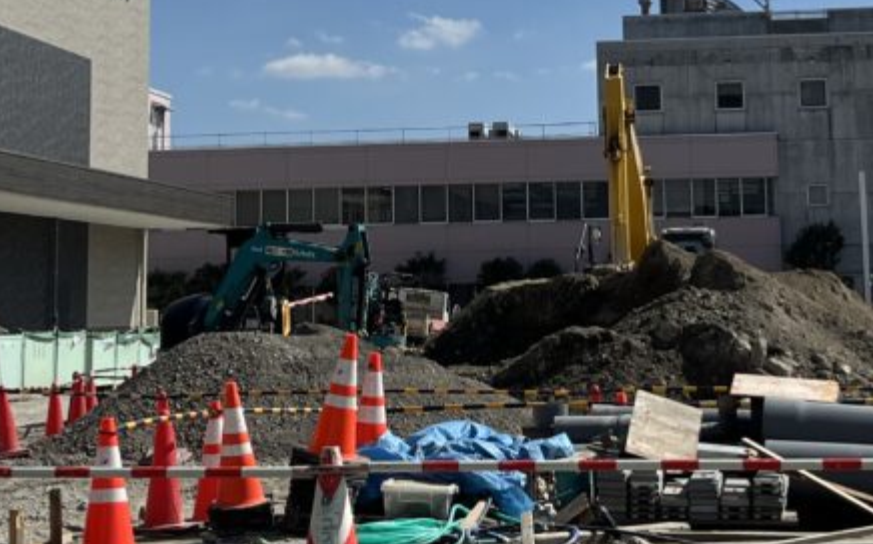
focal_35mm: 81
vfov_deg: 15.8
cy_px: 18
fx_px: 1926
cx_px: 491
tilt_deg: +7.8
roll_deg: +2.5
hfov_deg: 25.5
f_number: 1.6
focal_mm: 5.1
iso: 50
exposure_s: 1/7874
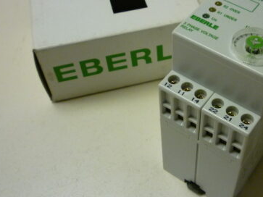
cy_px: 88
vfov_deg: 30.2
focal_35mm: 48
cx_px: 183
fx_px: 365
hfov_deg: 39.0
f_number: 3.3
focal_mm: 5.2
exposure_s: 1/30
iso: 320
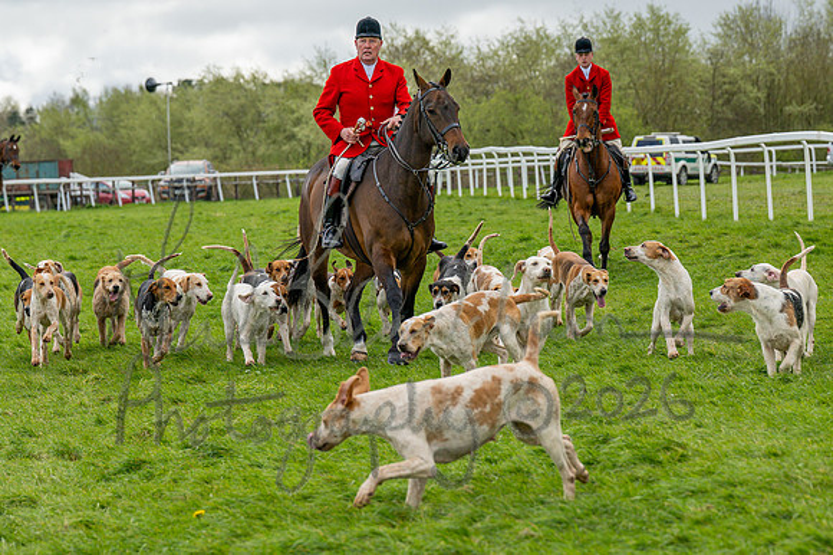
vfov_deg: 8.3
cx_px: 398
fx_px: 3825
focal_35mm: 165
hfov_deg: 12.4
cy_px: 251
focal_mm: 97
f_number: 4
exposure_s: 1/2000
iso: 400
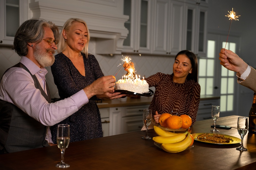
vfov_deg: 27.5
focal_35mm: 49
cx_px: 128
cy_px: 85
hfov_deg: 40.4
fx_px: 348
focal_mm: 49
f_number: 2.8
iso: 500
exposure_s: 1/80
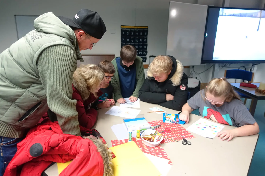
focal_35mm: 24
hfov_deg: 73.7
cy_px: 88
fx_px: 177
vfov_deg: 53.1
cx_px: 132
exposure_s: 1/30
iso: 400
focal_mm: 8.8
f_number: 1.8
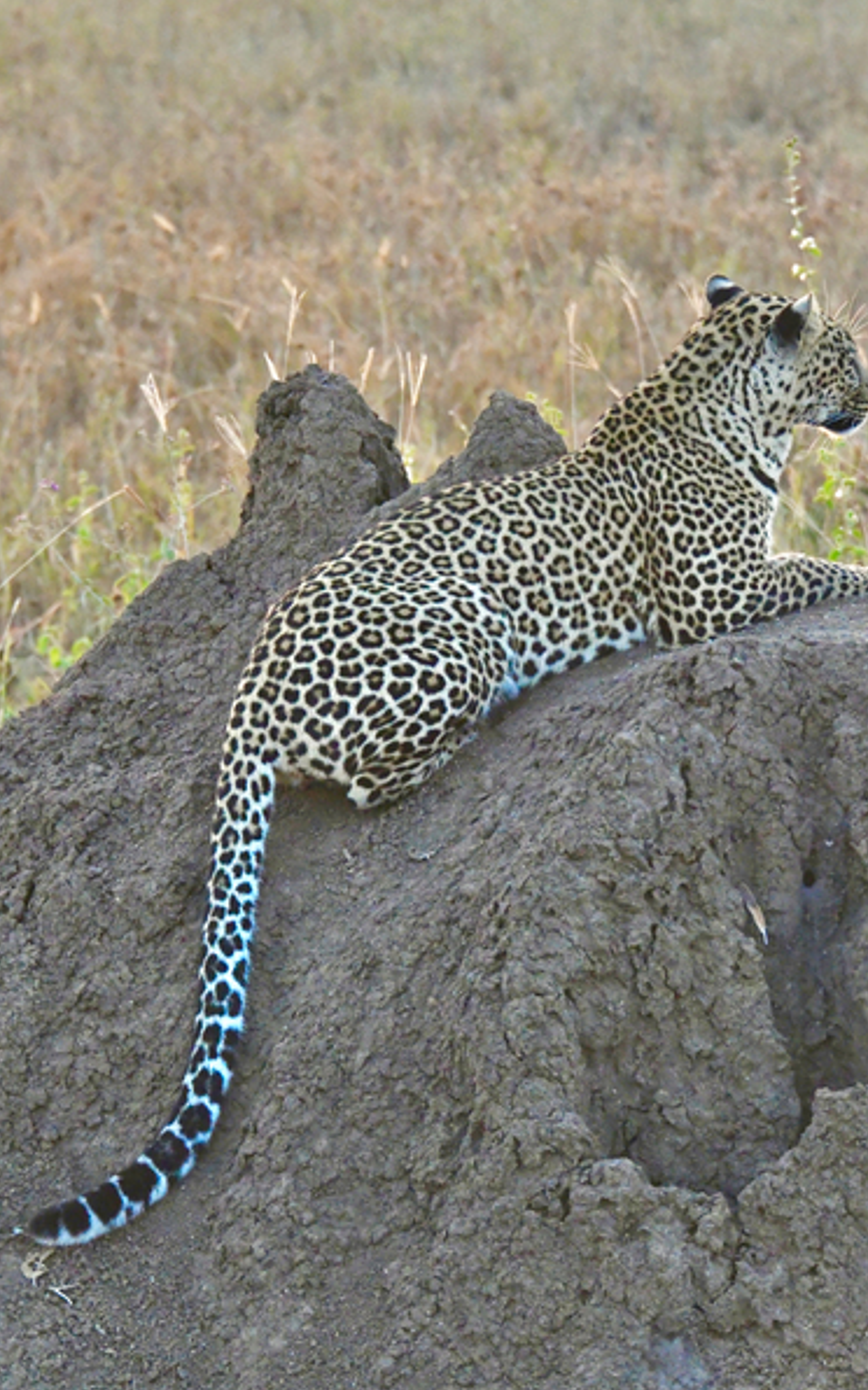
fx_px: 4357
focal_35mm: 115
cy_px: 695
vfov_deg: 18.1
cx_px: 448
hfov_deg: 11.4
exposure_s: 1/1250
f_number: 5.6
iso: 6400
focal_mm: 112
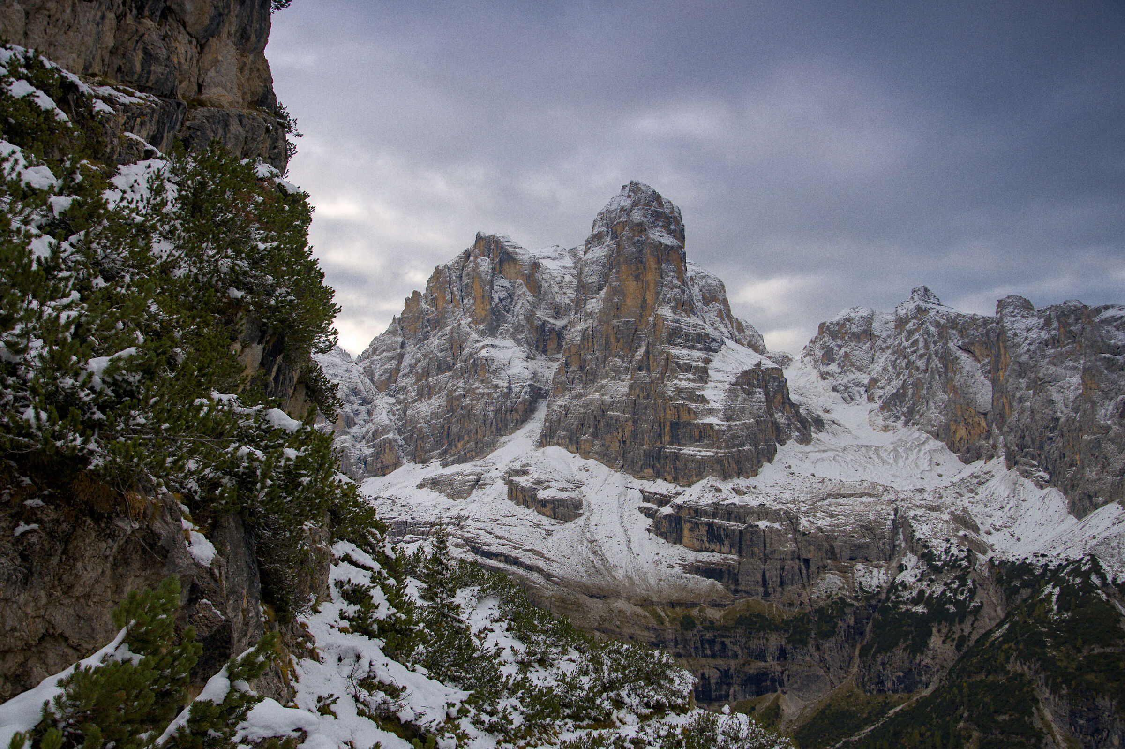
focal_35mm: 36
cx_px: 562
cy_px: 374
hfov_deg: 53.2
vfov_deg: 36.8
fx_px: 1124
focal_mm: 24
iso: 200
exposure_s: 1/800
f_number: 6.3
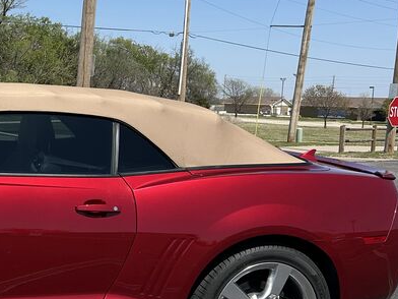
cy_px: 188
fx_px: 782
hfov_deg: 26.4
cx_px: -37
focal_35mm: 68
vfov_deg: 21.6
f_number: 1.5
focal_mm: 5.7
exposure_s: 1/4115
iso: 50
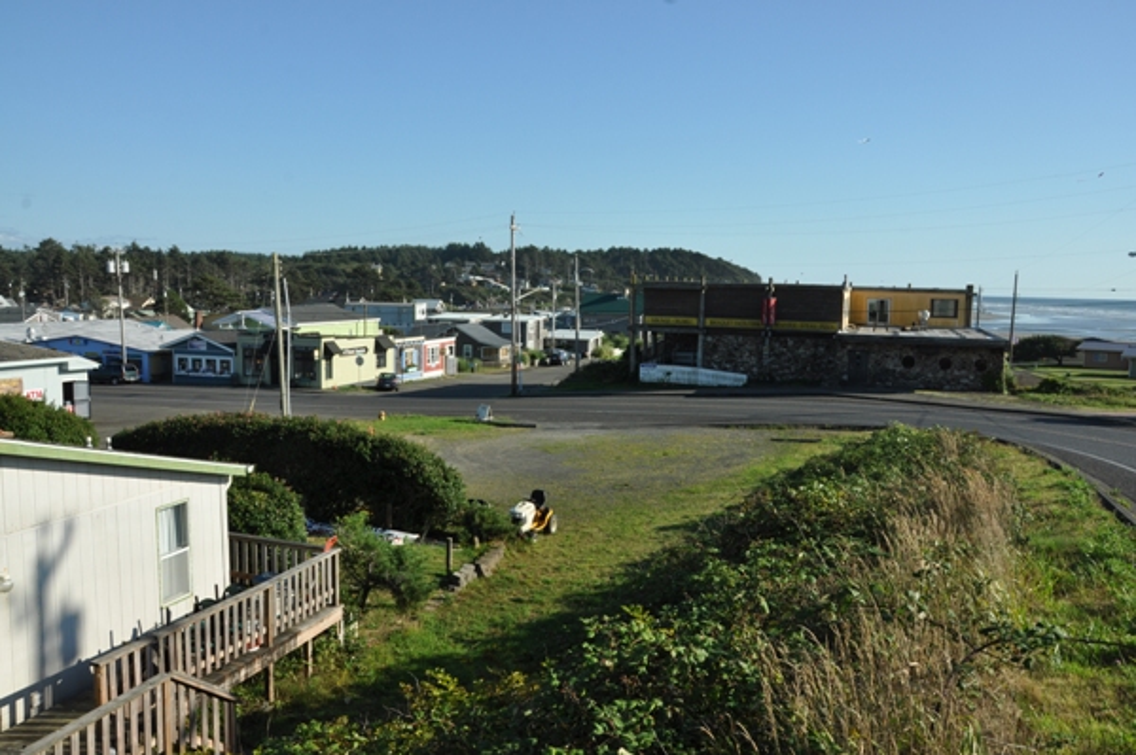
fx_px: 993
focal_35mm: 32
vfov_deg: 41.6
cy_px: 378
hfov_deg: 59.5
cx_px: 568
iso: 200
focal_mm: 21
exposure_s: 1/160
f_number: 13
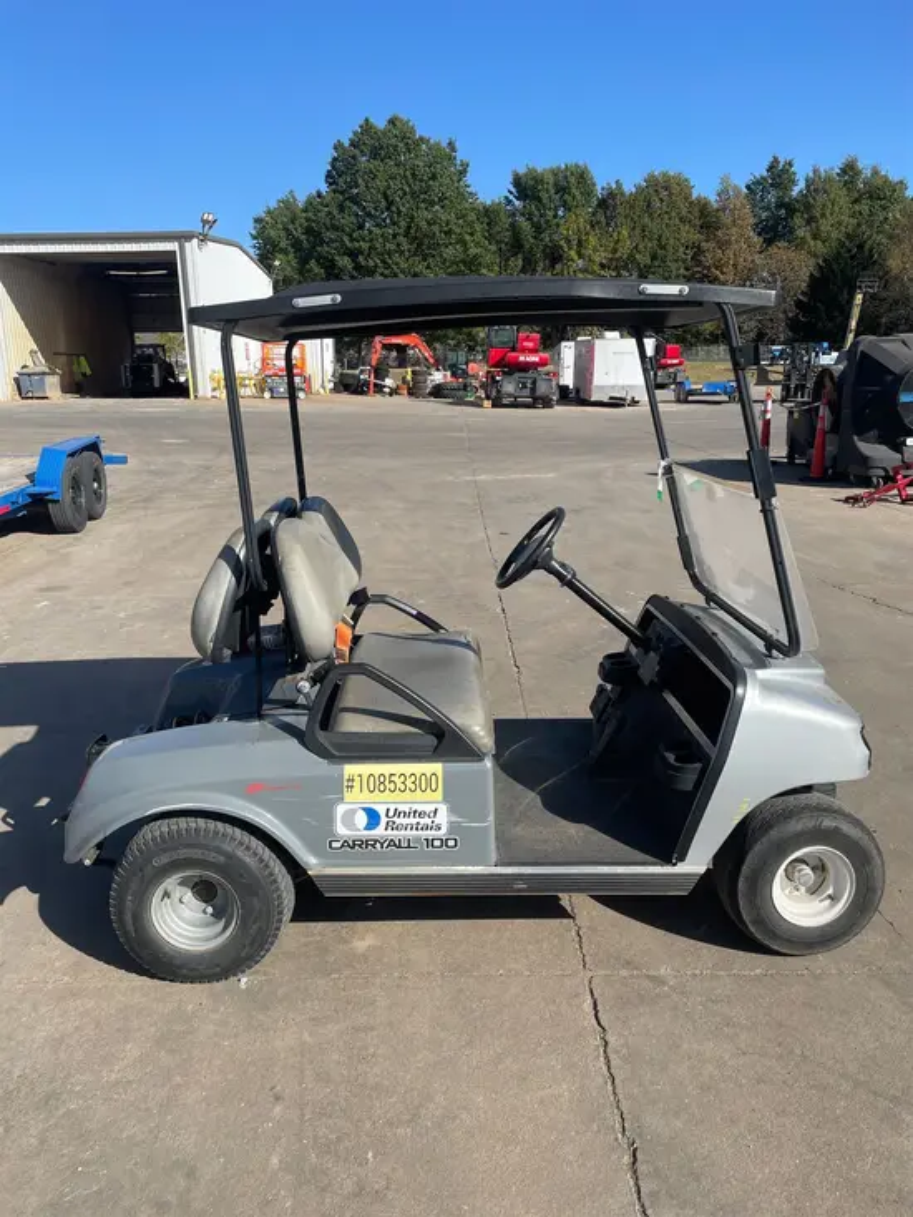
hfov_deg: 53.1
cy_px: 608
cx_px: 456
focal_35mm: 26
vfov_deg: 67.3
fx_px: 914
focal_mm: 4.2
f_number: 1.6
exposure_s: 1/3040
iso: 32
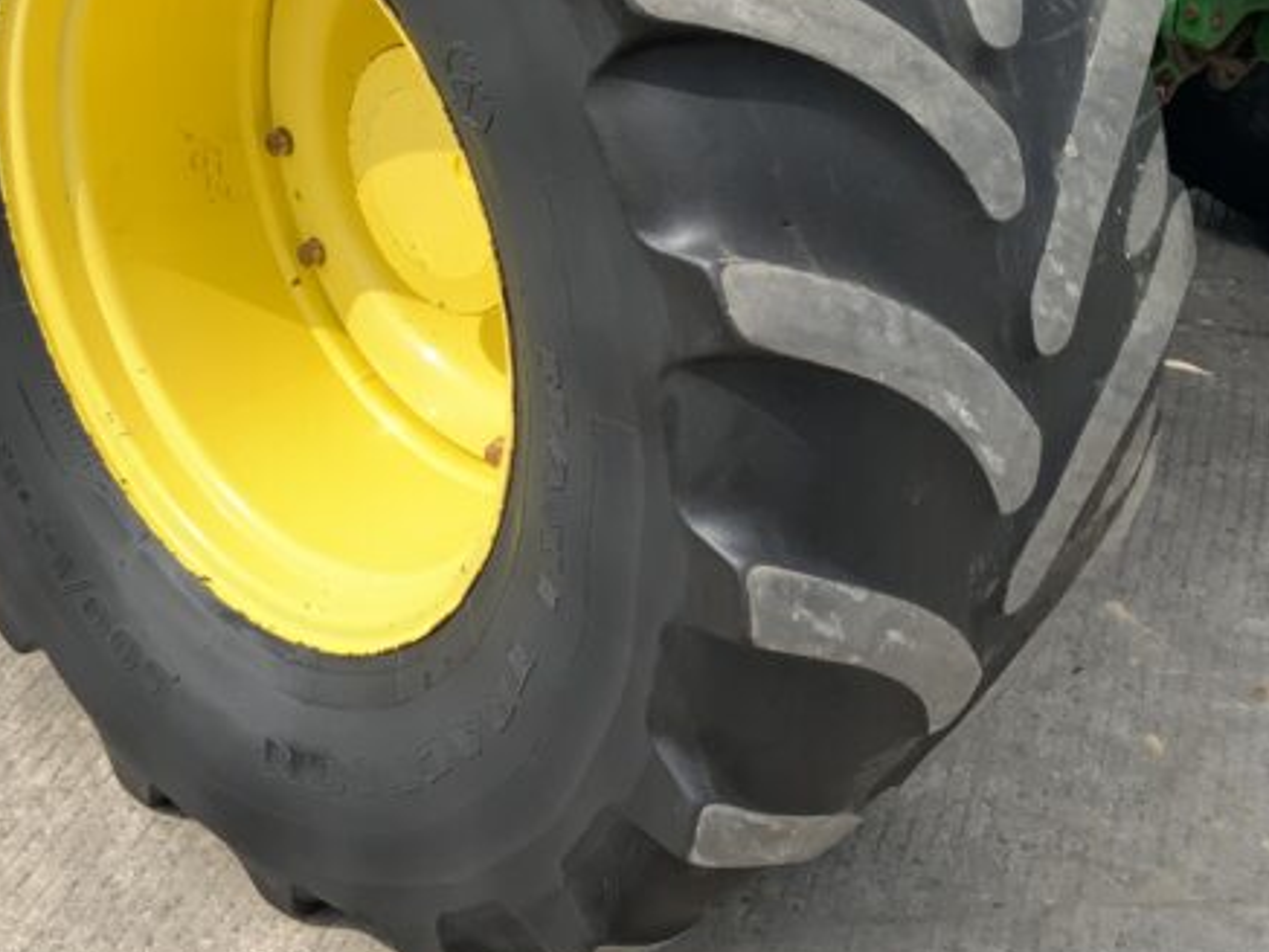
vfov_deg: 21.3
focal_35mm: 68
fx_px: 2494
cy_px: 157
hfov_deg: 28.5
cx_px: 761
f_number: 1.8
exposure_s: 1/586
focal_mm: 3
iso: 16
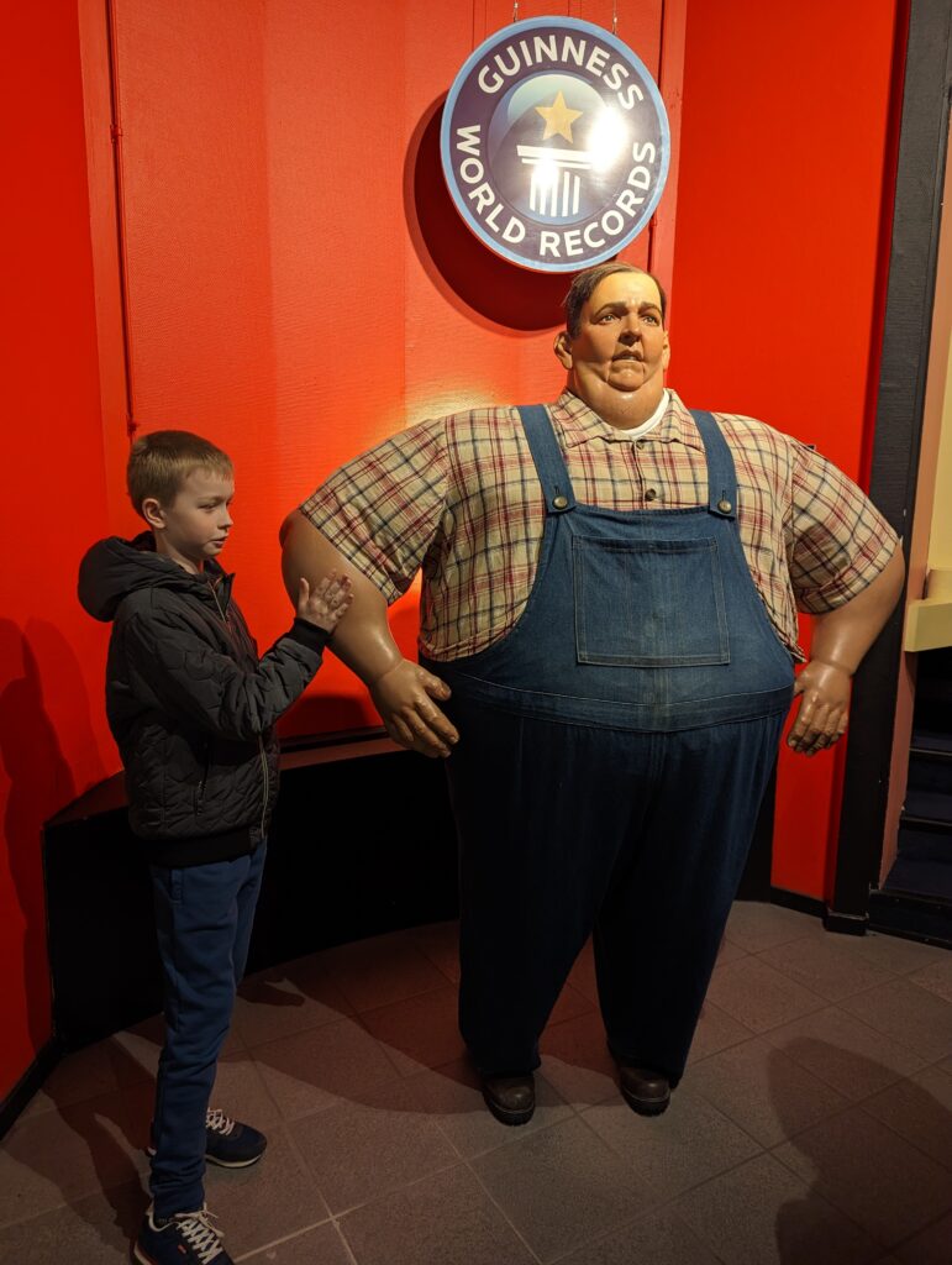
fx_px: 878
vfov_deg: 71.5
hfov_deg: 56.9
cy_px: 632
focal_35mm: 24
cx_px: 476
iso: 224
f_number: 1.85
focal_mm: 6.81
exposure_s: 1/100
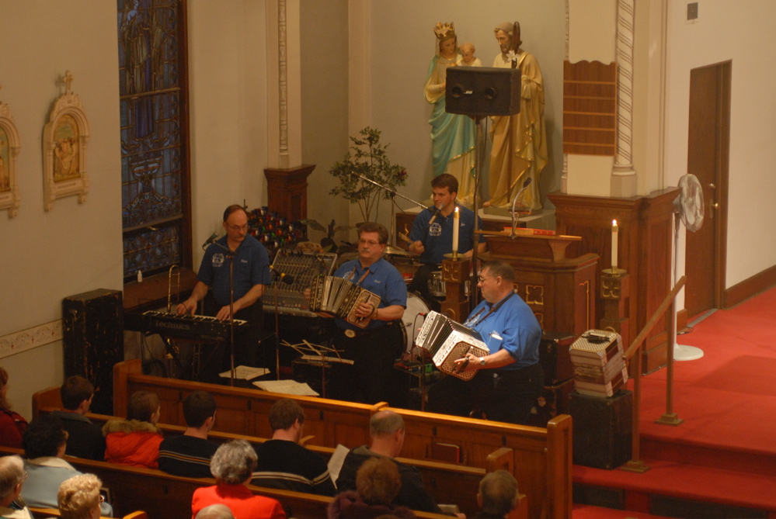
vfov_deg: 13.1
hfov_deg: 19.4
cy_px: 260
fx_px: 2266
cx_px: 388
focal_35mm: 105
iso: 800
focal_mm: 70
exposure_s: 1/25
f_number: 2.8
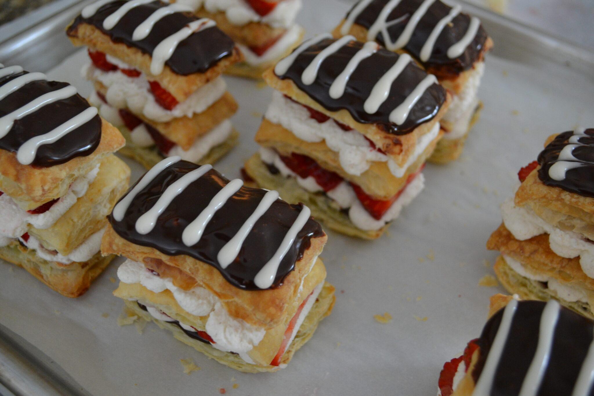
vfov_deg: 34.2
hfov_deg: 49.6
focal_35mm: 39
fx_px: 643
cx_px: 297
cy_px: 198
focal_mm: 26
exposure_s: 1/60
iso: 1000
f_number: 4.2
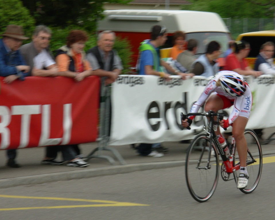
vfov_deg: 9.7
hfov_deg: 12.1
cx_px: 142
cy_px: 110
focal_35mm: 160
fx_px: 1302
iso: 51
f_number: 7.9
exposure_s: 1/90.5
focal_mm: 25.3
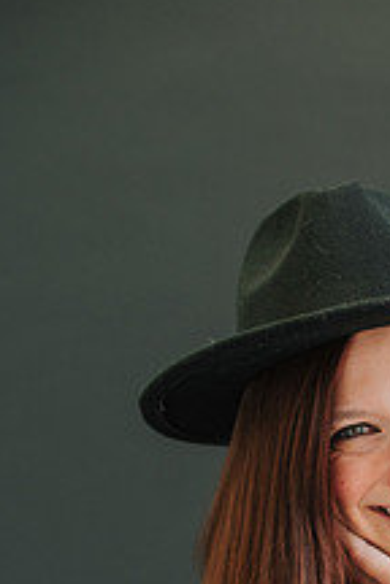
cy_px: 525
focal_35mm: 73
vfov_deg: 26.8
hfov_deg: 18.1
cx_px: 401
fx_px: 1186
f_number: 2.8
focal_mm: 35
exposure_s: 1/200
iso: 640
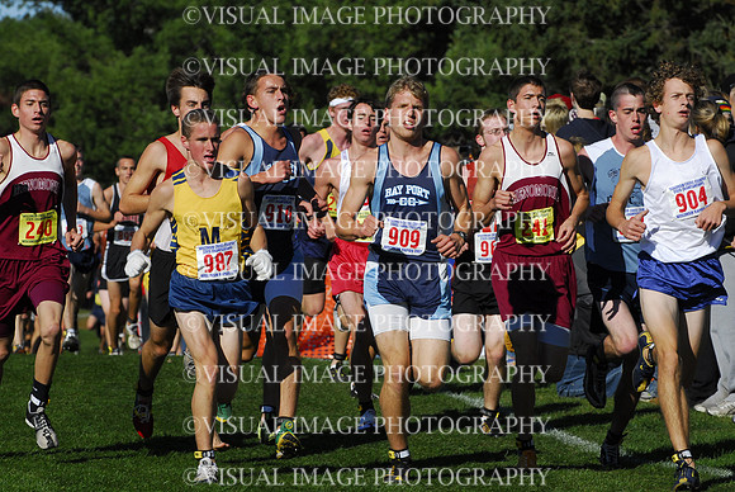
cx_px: 368
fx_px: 5365
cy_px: 246
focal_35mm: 262
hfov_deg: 7.8
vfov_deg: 5.2
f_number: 7.1
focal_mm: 175
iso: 400
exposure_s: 1/1600
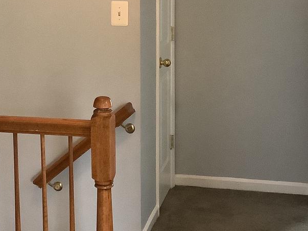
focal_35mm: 74
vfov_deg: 19.8
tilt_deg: -9.6
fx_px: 658
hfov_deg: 26.3
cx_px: 131
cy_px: 81
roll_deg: +0.9
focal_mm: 3.3
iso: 320
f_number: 2.4
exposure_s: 1/60
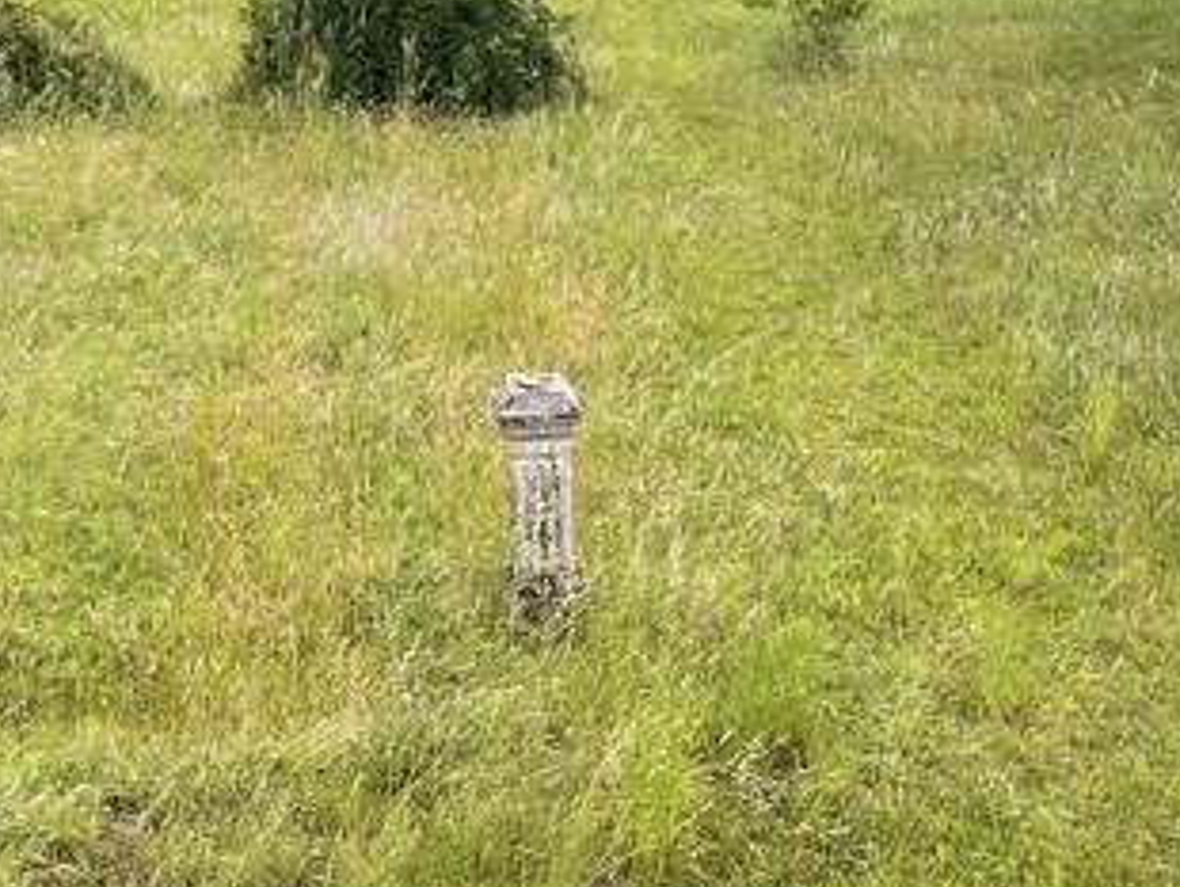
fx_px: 2286
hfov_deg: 28.9
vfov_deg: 21.1
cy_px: -46
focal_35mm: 67
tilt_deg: -11.1
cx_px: 468
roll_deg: +1.5
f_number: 1.6
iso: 50
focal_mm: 5.1
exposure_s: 1/631
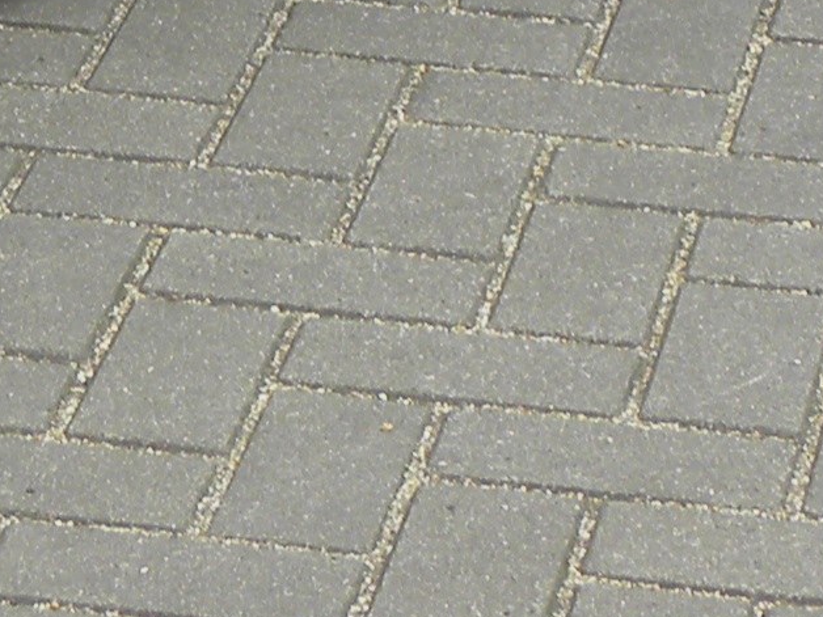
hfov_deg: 6.7
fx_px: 6966
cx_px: -22
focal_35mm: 293
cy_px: -1225
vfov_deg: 4.8
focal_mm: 8.2
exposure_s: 1/91.4
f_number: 3.2
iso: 64
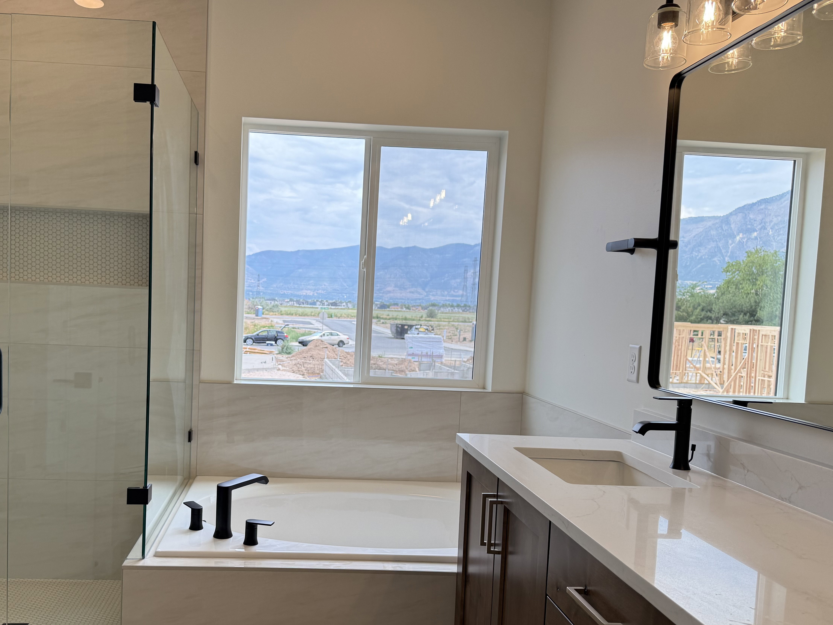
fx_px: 746
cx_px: 330
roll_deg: -2.1
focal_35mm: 31
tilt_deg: -3.6
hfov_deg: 57.8
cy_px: 361
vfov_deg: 45.3
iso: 100
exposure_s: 1/627
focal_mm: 6.76
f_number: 1.78
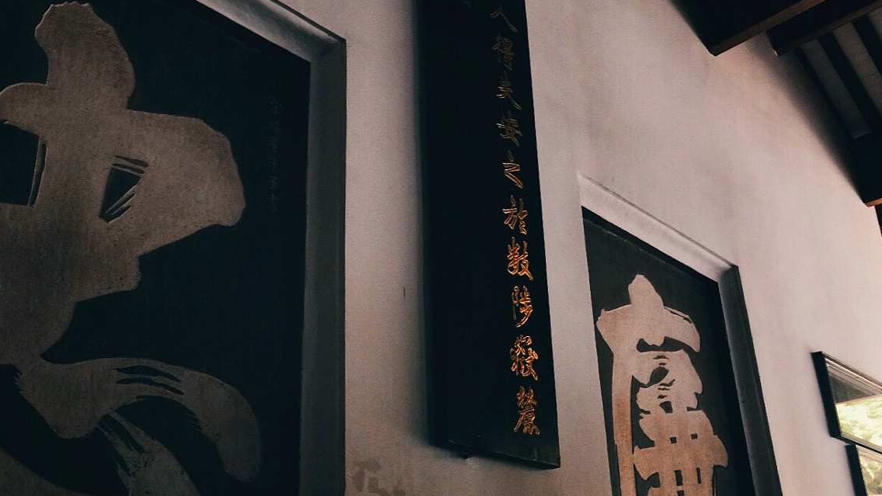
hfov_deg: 61.6
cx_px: 318
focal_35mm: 31
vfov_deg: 37.5
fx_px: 725
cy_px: 314
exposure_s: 1/60
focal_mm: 14
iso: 2000
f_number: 2.8
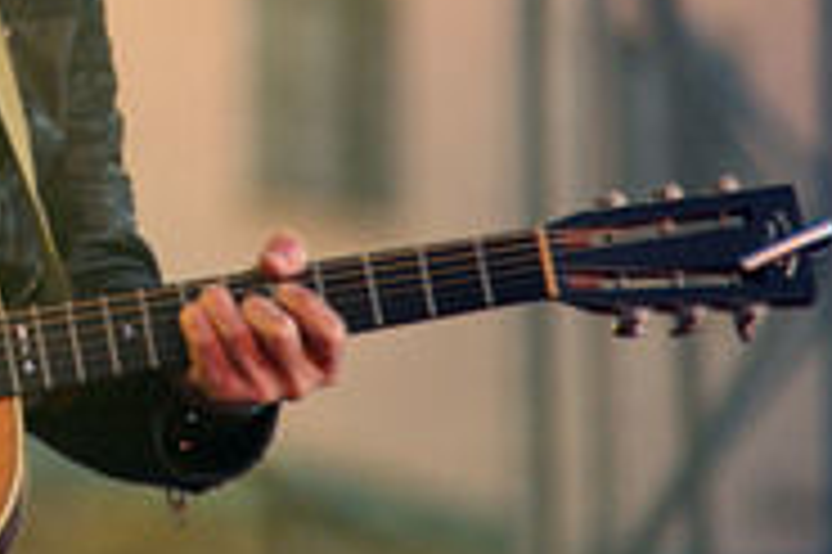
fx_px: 11268
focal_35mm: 488
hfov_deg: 4.2
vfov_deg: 2.8
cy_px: -81
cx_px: -137
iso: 400
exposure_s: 1/400
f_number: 4.5
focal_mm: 200
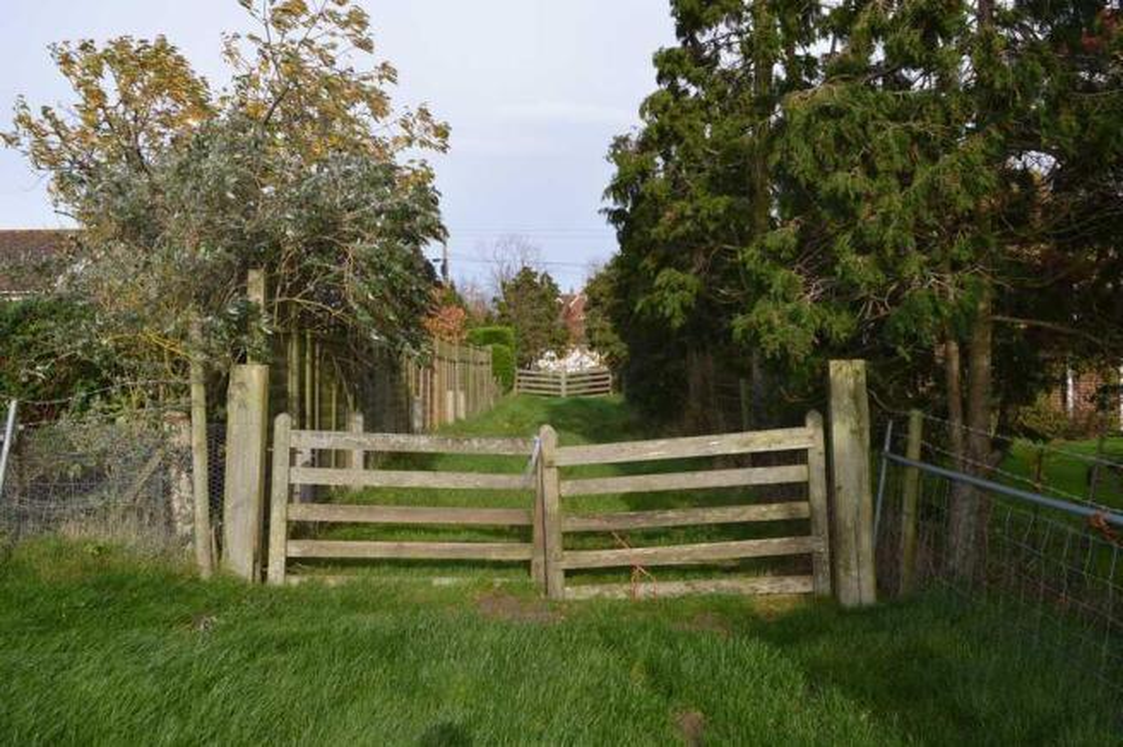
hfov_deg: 62.0
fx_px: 935
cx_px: 562
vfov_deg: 43.5
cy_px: 374
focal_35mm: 30
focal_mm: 20
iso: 100
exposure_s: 1/200
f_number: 6.3
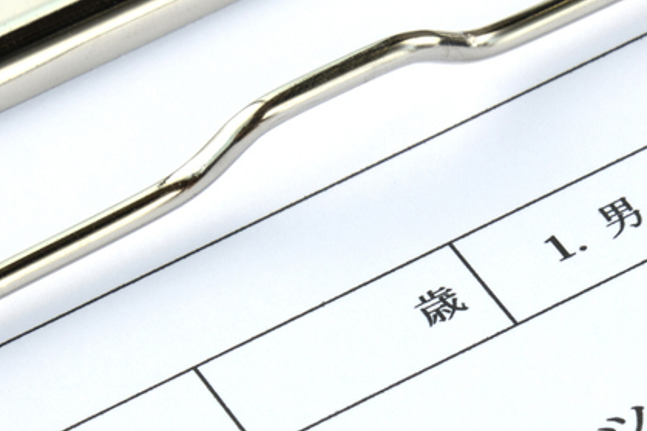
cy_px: 468
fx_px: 7258
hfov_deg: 5.1
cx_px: 533
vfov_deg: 3.4
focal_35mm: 404
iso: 640
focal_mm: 135
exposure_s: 1/40
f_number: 18
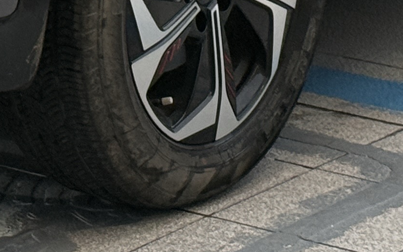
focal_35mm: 245
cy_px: -308
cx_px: 58
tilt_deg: -8.5
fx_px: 2691
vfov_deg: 5.2
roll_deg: -1.2
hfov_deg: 8.5
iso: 250
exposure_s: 1/43
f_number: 1.78
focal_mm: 6.76
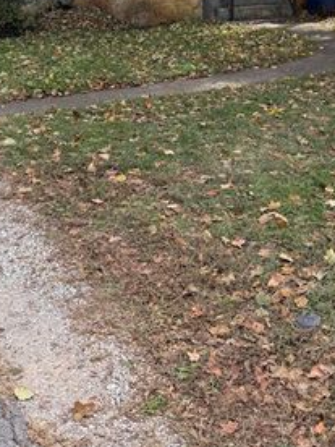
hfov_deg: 25.2
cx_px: 199
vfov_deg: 29.1
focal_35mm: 58
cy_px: -77
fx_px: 748
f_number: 1.78
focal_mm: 6.76
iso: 100
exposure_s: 1/1106
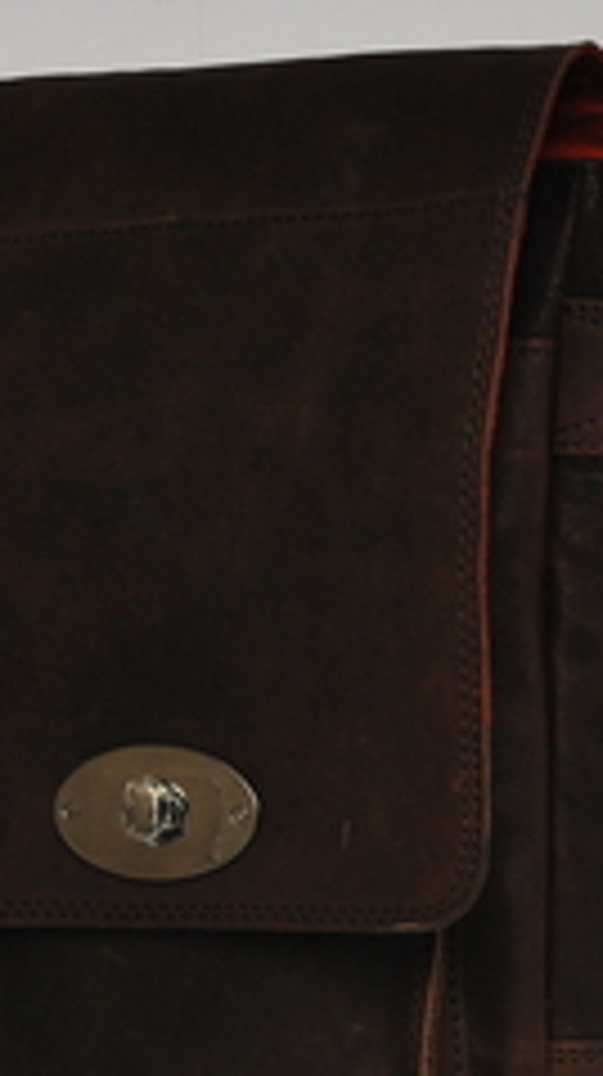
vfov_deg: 11.3
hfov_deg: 6.3
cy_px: 700
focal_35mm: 191
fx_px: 5443
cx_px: 202
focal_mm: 58
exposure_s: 1/125
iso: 400
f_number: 5.6
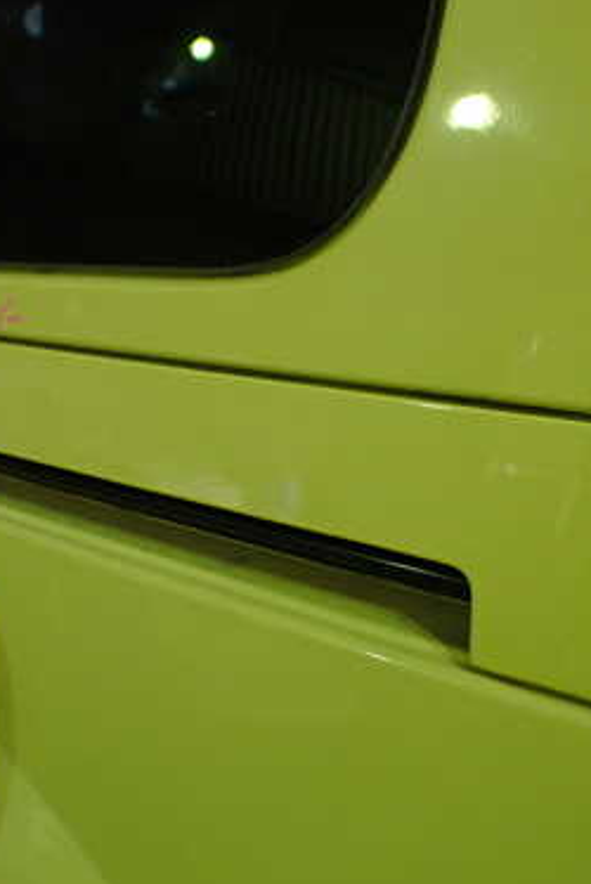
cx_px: 225
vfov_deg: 39.6
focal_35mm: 50
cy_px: 447
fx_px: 1229
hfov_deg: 27.0
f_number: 2.3
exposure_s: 1/125
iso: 500
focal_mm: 5.4
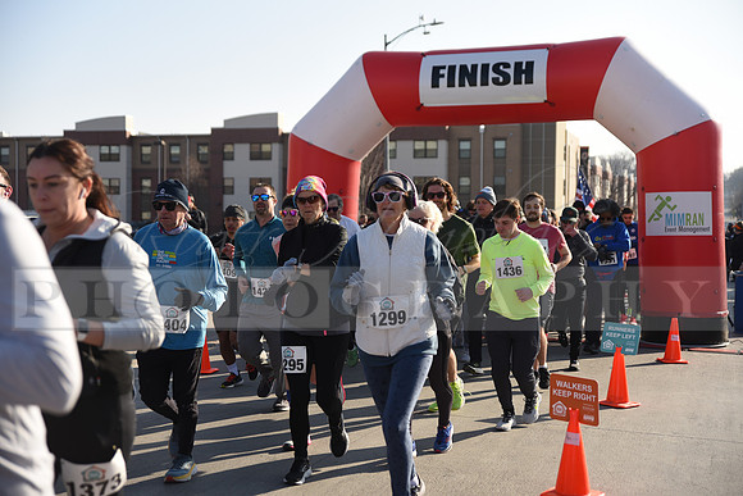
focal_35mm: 52
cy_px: 248
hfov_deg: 38.2
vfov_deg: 26.0
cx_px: 372
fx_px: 1073
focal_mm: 52
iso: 100
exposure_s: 1/1250
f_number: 2.8
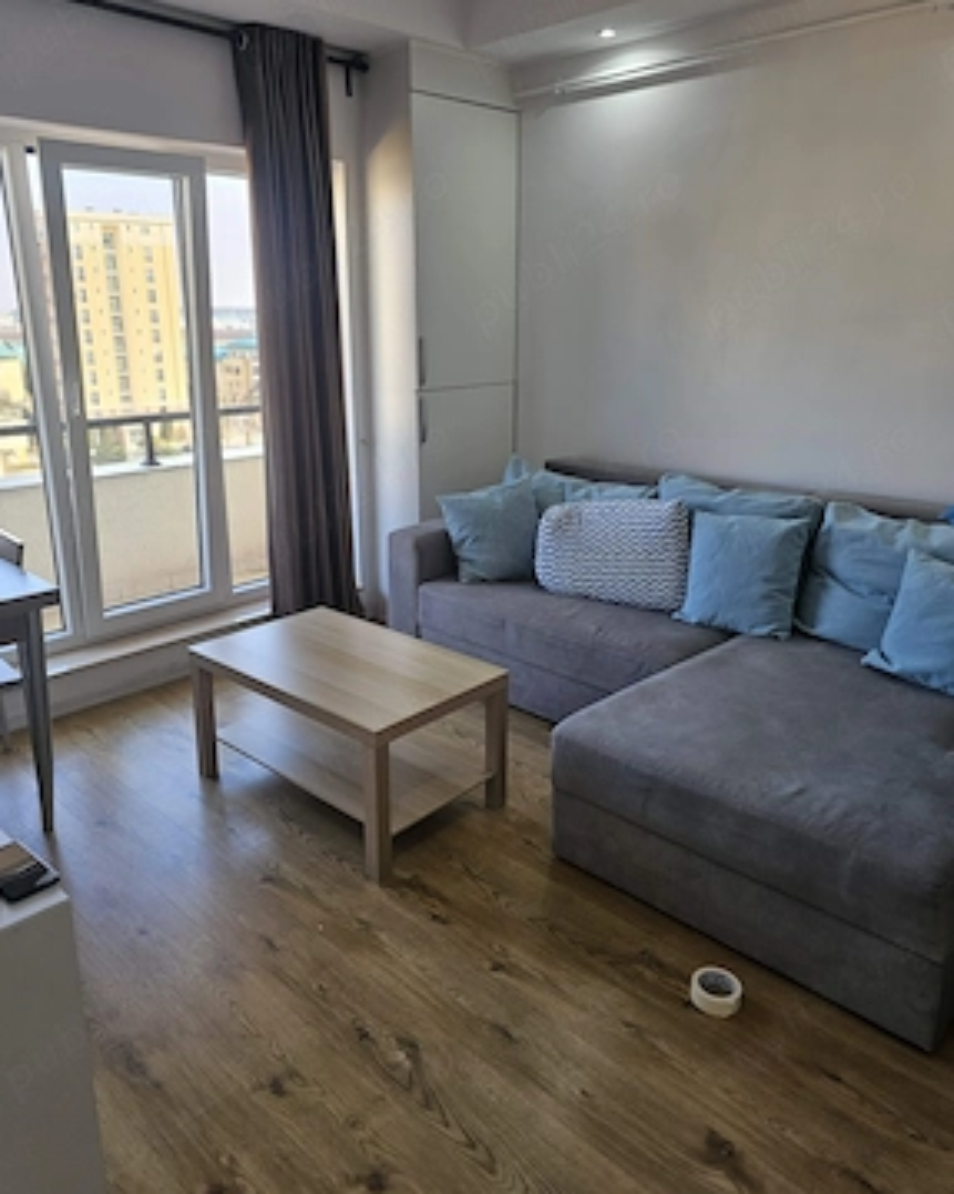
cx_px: 459
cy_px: 559
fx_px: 883
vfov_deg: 68.0
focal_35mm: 25
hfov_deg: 56.8
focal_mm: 6.3
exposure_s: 1/100
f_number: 1.7
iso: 50
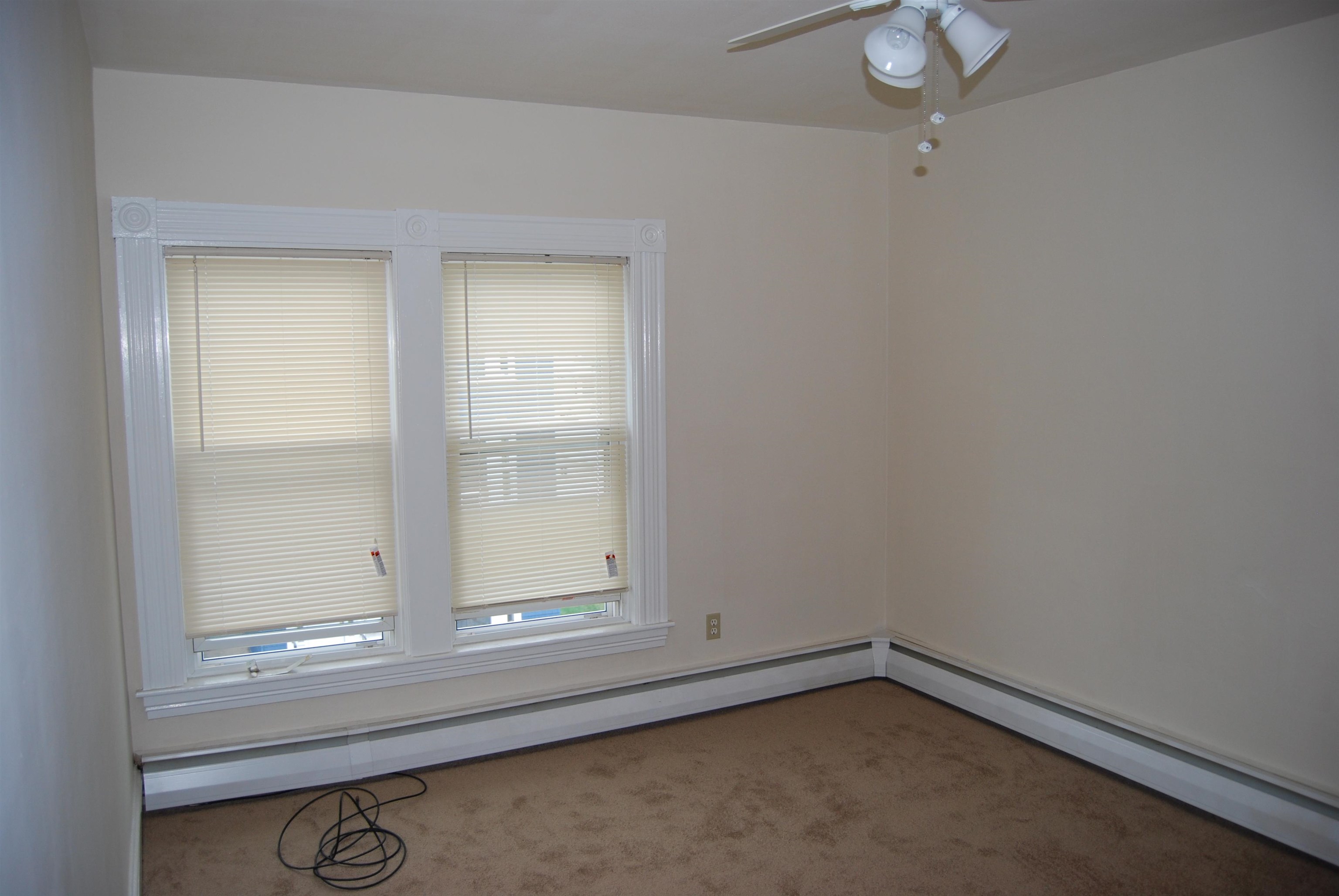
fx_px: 1005
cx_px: 670
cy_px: 448
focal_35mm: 27
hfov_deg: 67.3
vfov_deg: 48.0
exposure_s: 1/60
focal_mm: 18
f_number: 3.5
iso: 200
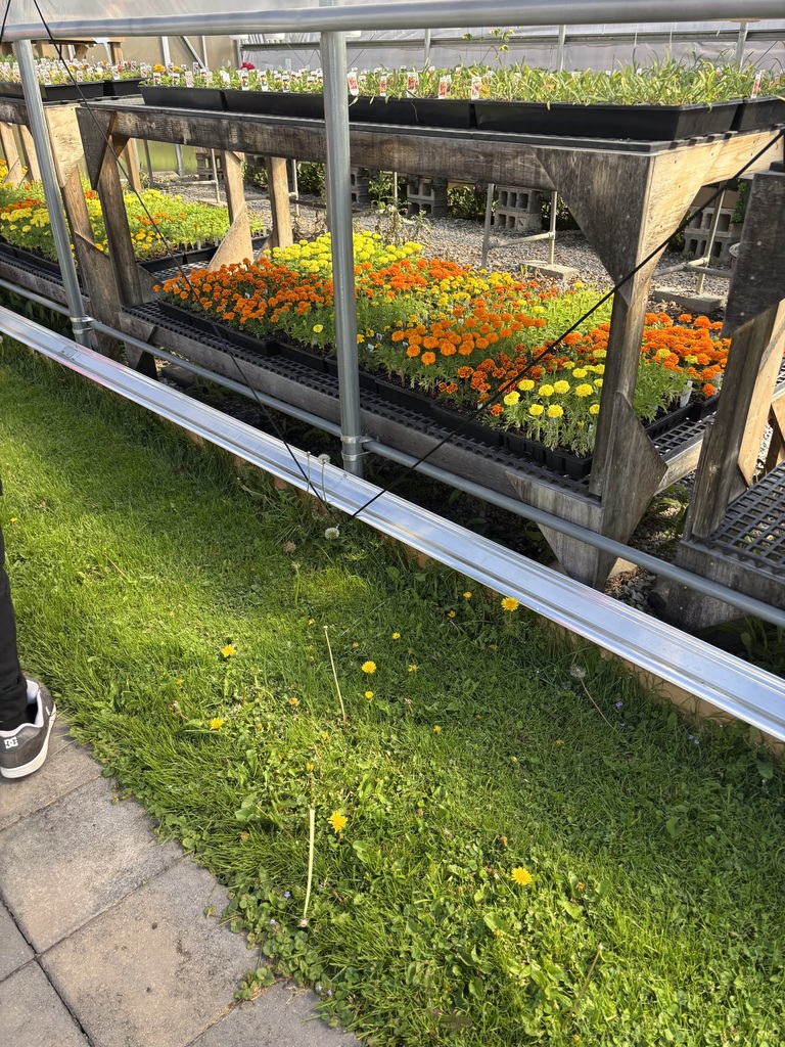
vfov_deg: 67.3
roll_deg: +0.0
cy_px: 524
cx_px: 392
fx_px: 786
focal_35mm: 26
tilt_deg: -28.7
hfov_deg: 53.1
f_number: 1.6
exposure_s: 1/505
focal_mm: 5.96
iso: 50
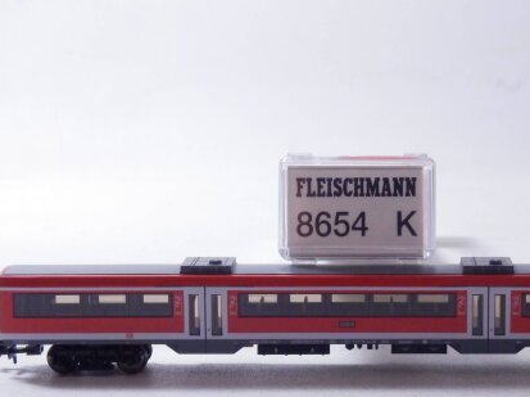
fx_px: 1469
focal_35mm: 96
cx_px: 345
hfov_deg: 20.4
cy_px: 279
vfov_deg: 15.3
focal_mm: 11.9
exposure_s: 1/160
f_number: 4.4
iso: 640
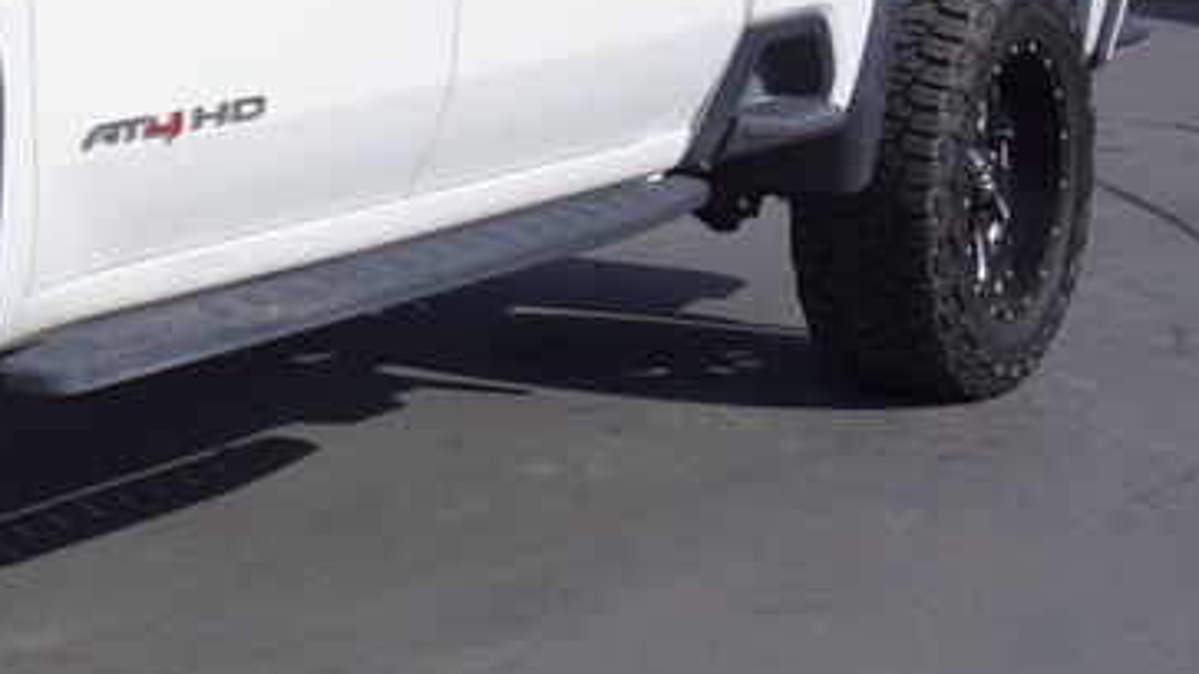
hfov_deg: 15.8
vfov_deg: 9.4
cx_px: -383
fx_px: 4084
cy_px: 132
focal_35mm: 128
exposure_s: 1/250
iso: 100
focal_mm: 29
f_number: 9
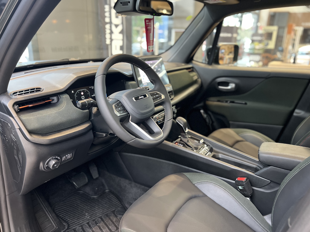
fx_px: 233
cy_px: 116
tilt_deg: -18.5
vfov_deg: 53.1
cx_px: 155
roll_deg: -1.3
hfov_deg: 67.3
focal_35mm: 26
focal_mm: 5.7
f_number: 1.5
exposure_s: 1/60
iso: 320
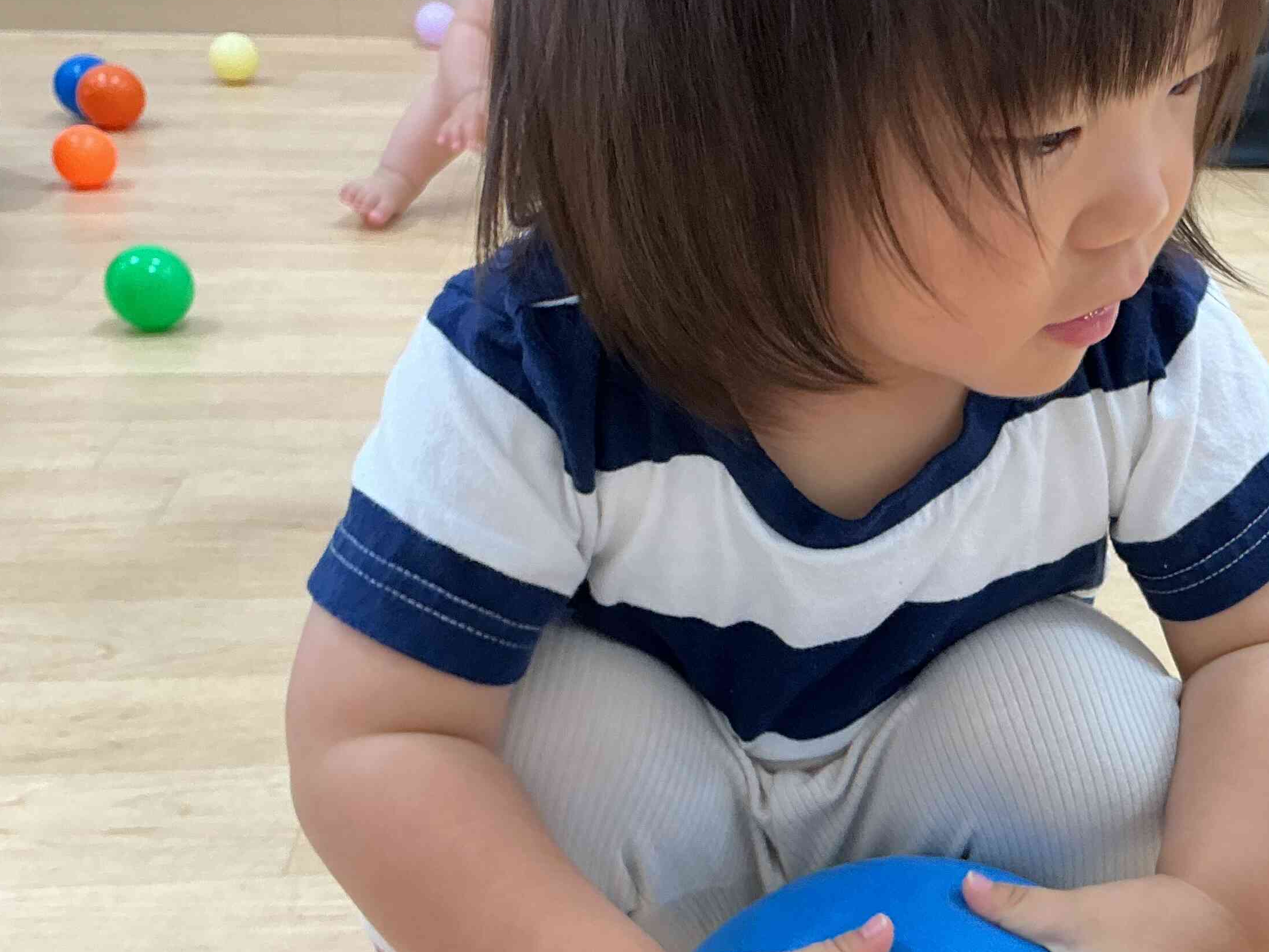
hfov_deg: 34.6
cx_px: 1083
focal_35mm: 53
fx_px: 1943
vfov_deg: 27.4
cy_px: 622
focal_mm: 3
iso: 40
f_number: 1.8
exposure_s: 1/60
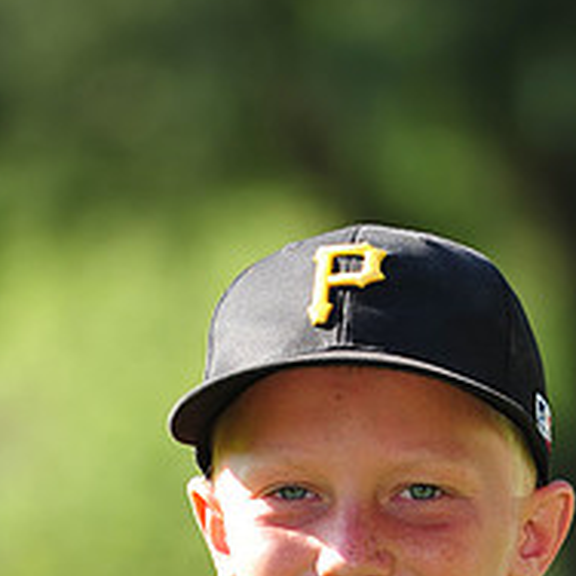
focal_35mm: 524
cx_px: 380
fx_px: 9865
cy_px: 790
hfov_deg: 3.3
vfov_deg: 3.3
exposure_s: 1/400
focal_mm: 200
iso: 200
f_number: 5
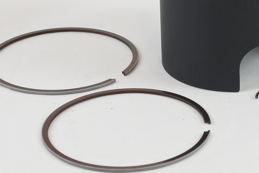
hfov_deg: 20.3
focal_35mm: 99
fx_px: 712
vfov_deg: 13.7
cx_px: 214
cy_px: 25
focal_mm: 16.8
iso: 400
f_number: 4.5
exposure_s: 1/125
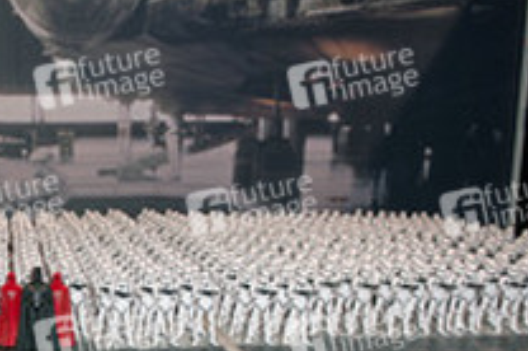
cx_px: 30
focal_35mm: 52
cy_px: 270
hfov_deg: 35.5
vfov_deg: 25.6
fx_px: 761
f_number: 4
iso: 640
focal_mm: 24
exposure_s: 1/400
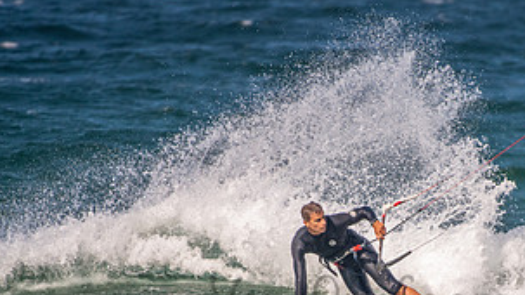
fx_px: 13954
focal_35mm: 1003
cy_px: 287
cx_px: 388
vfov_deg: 1.2
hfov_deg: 2.2
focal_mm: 500
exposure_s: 1/1600
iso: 1100
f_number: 5.6
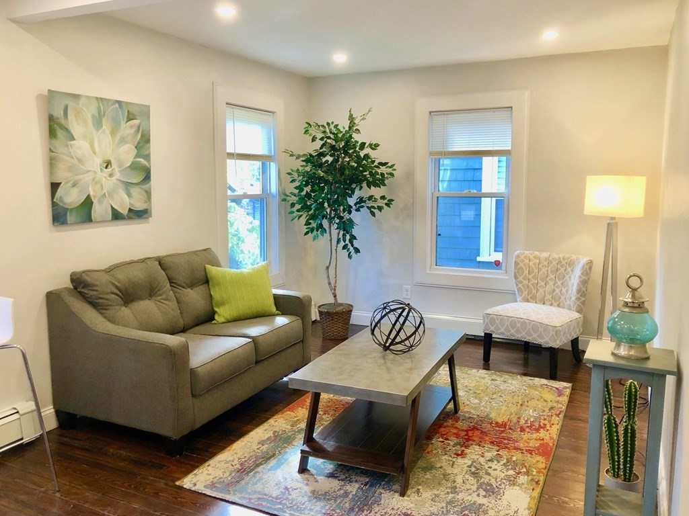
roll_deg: +0.2
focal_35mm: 28
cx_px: 344
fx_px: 557
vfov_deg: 49.7
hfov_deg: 63.4
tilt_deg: -7.4
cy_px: 258
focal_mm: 4
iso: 32
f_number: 1.8
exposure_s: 1/30
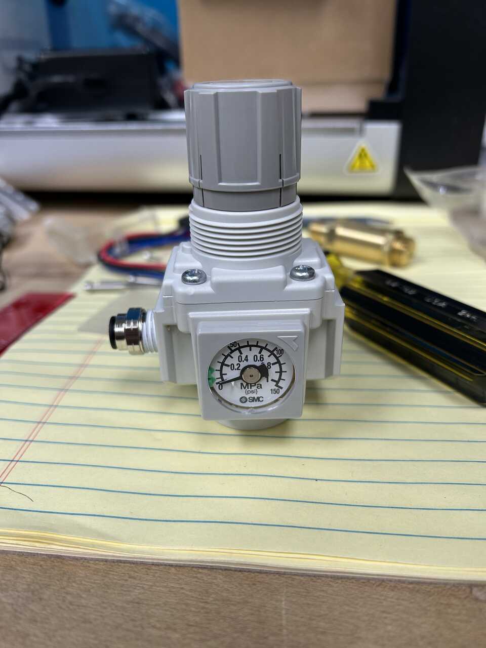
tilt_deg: -25.6
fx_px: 487
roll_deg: +2.0
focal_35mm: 26
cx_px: 243
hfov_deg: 53.1
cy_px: 324
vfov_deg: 67.3
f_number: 1.5
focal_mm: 5.7
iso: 64
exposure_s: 1/121
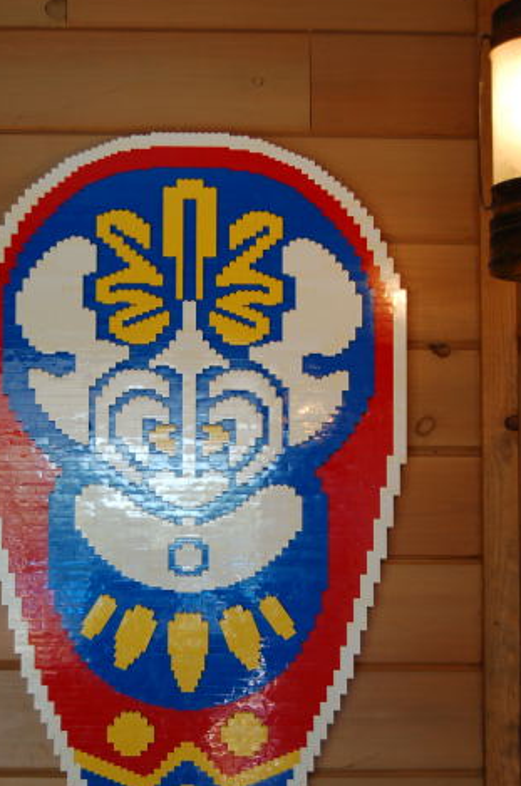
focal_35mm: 72
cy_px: 525
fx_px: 1562
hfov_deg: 18.9
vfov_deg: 28.1
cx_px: 204
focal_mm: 35
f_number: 4.8
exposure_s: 1/60
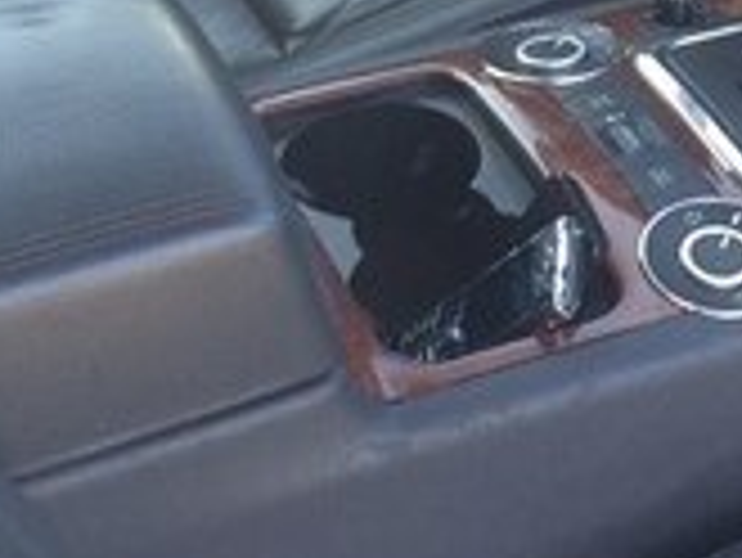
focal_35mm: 116
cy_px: -205
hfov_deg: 15.6
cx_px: 1111
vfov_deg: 12.3
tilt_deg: -26.4
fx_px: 2488
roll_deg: -9.0
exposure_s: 1/50
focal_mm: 4.15
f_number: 2.2
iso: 32
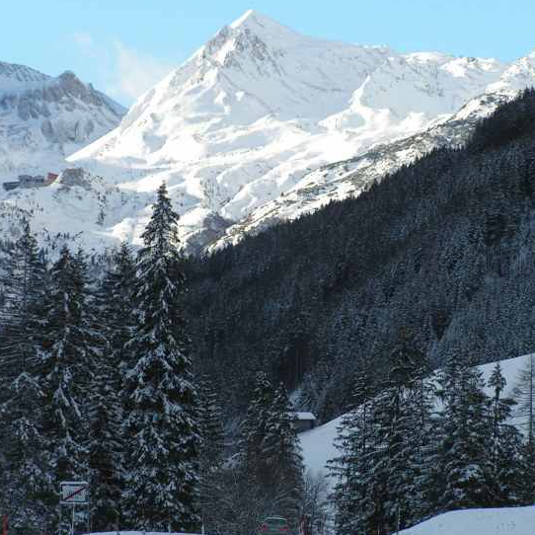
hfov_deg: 8.0
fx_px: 3829
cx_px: 248
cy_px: 243
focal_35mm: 219
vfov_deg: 8.0
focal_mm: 27.9
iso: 50
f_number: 3.5
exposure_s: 1/640
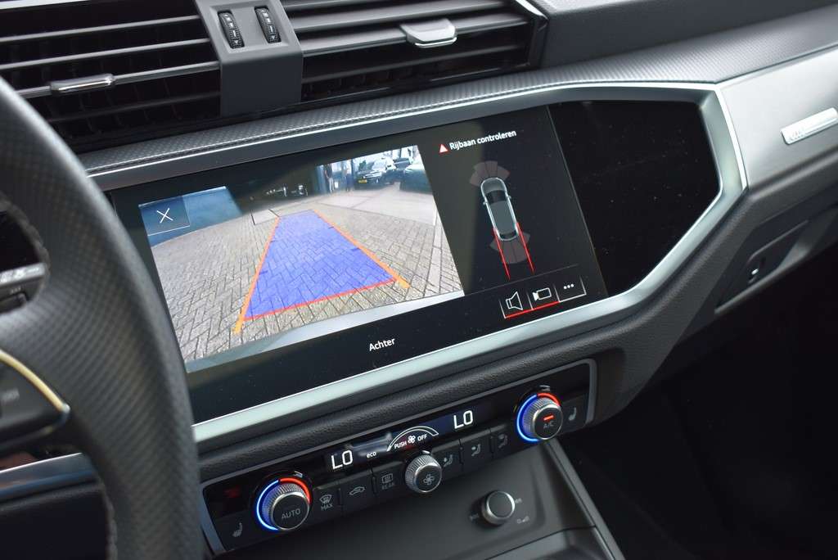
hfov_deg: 41.1
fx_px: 1118
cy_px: 280
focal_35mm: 48
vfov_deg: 28.1
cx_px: 419
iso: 400
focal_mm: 32
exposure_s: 1/100
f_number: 5
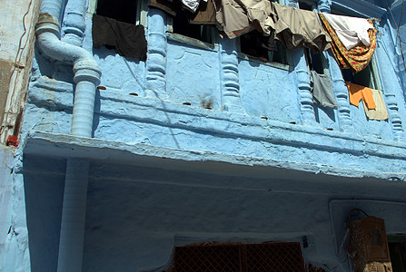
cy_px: 100
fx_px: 396
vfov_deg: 37.8
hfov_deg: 54.0
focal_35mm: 35
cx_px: 242
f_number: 8
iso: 100
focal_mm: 18
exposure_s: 1/250
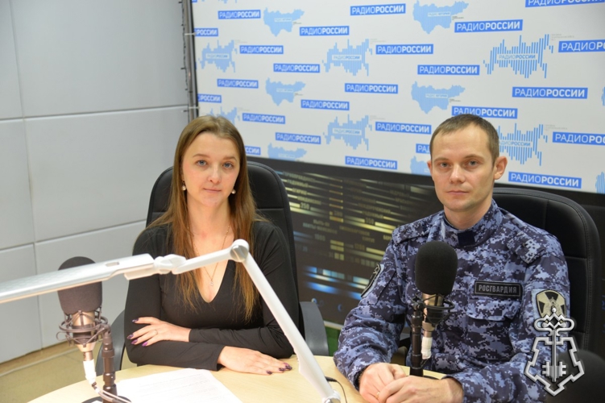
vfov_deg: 27.0
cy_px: 202
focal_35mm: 50
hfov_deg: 39.6
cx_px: 302
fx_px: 840
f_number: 4
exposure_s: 1/40
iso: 800
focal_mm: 50
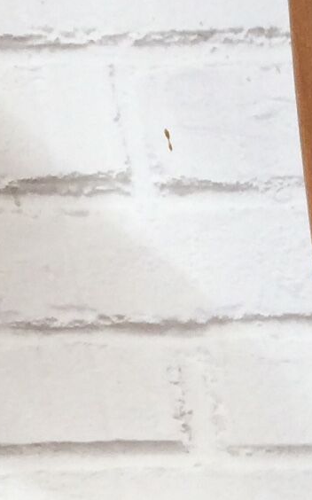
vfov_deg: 11.3
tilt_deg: -37.6
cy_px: 777
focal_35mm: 178
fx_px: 2424
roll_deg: +5.8
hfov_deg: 7.1
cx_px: 650
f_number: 2.2
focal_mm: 4.15
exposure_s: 1/100
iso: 64
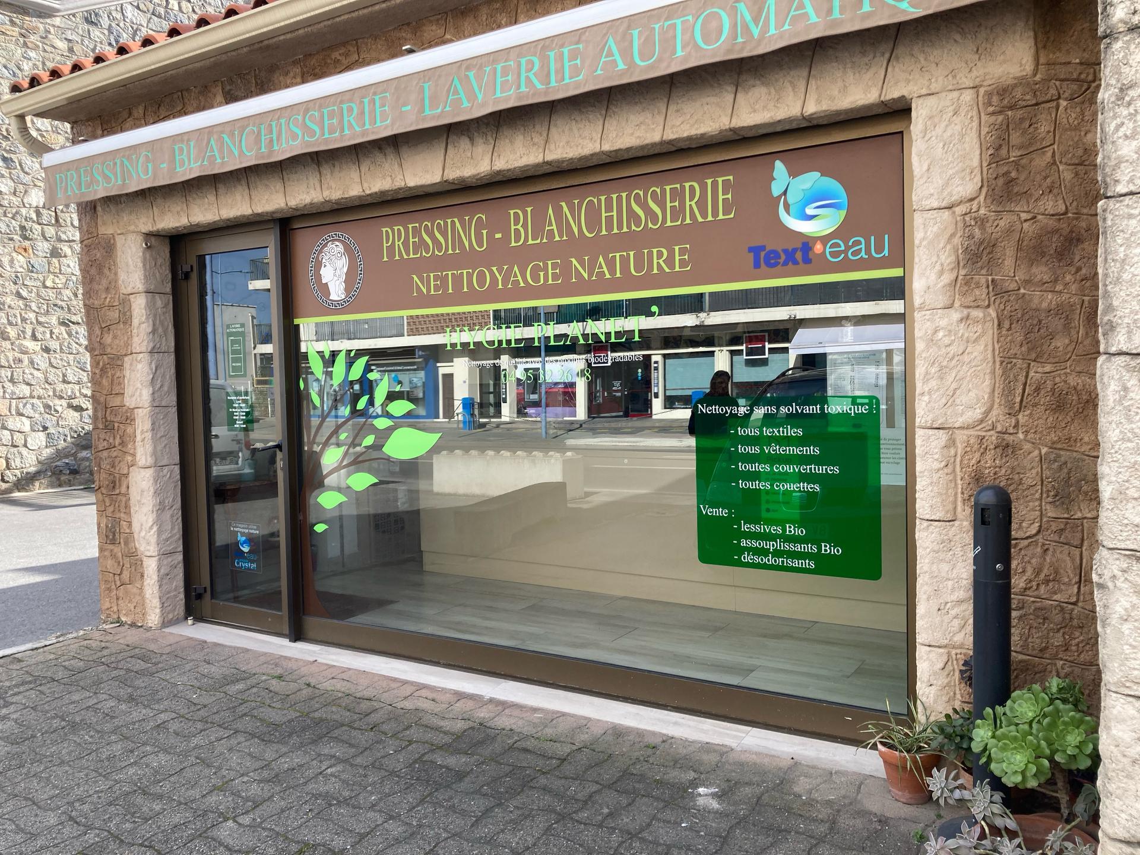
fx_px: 922
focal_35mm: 28
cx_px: 570
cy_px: 428
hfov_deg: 63.4
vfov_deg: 49.7
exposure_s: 1/500
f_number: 1.8
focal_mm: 3.99
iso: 20
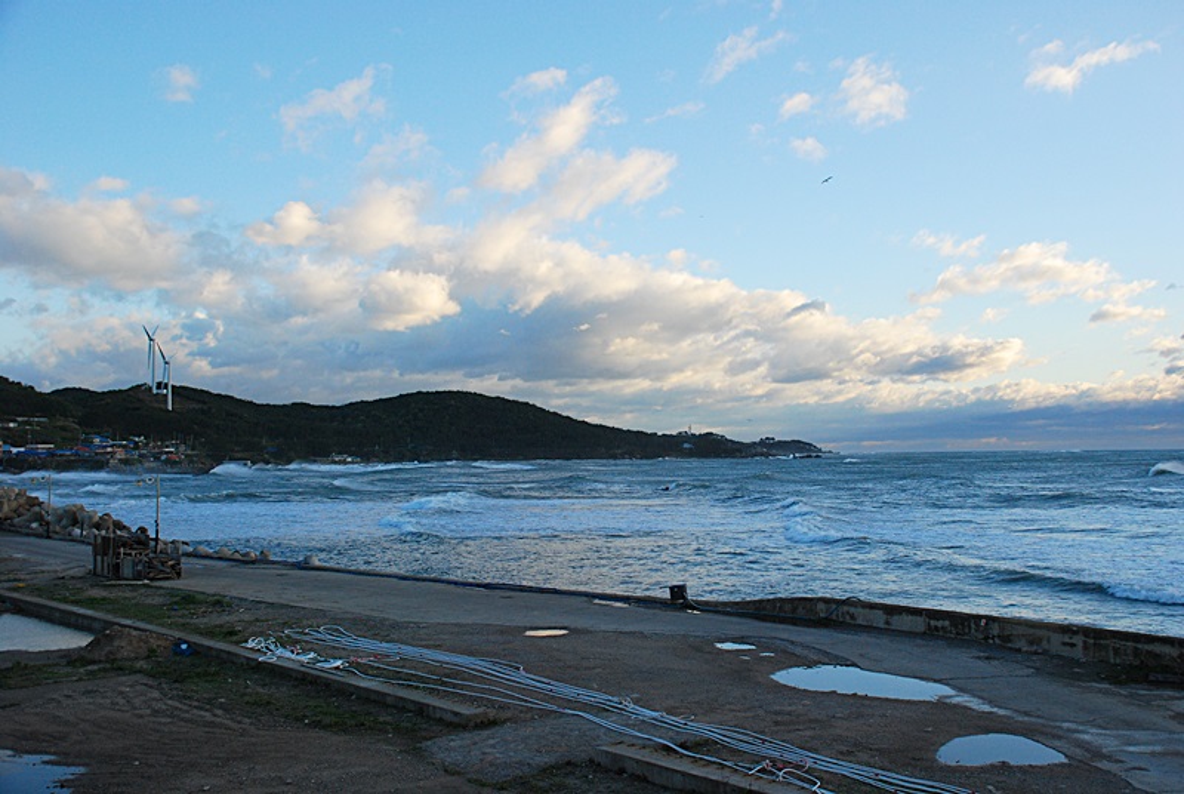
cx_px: 592
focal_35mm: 39
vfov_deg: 34.3
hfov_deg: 49.5
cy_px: 397
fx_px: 1285
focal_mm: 26
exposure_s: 1/640
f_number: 6.3
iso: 400
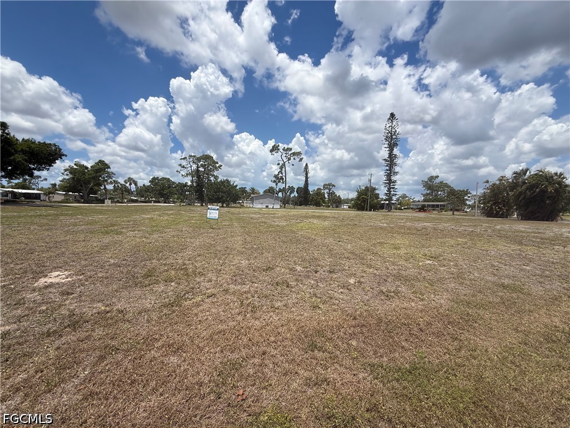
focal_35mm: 14
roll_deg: -2.0
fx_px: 231
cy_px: 214
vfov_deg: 85.7
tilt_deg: -1.9
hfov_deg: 102.1
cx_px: 285
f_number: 2.2
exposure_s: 1/3891
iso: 50
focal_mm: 2.22
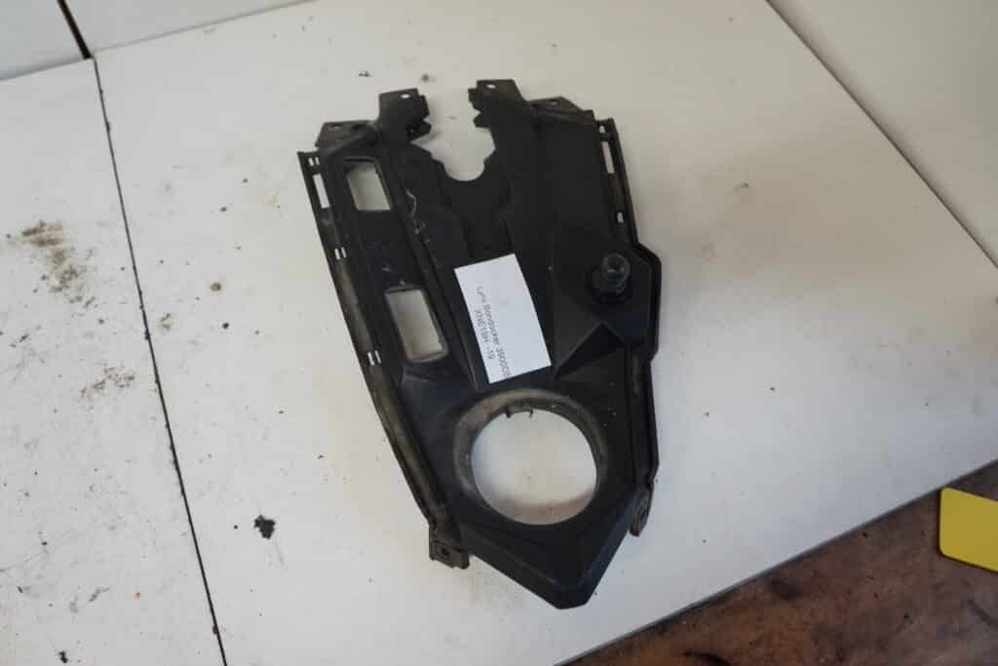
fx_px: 749
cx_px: 499
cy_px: 333
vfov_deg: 47.9
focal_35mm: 27
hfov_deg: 67.4
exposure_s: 1/60
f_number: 5
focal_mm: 18
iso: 1600
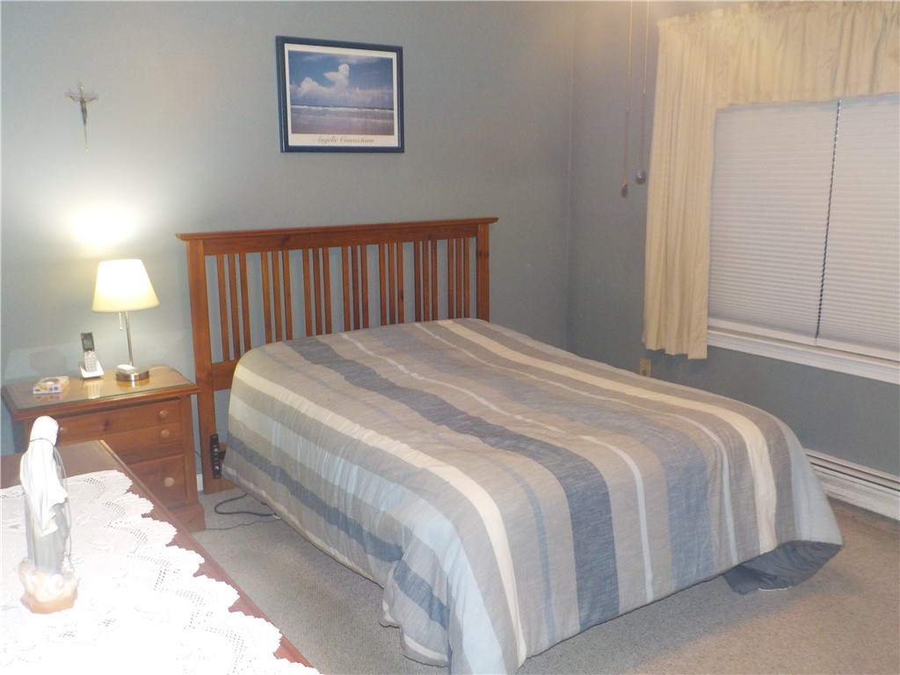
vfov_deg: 46.8
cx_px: 450
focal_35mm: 30
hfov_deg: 60.0
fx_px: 780
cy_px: 338
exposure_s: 1/30
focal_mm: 4.1
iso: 280
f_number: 3.3
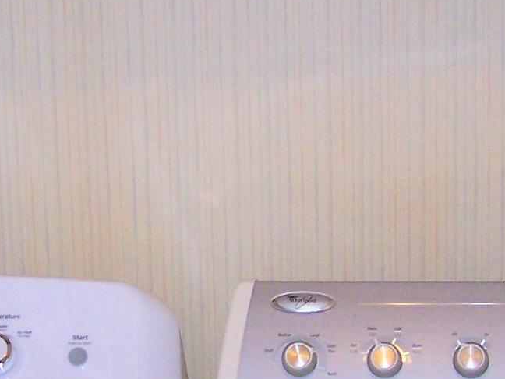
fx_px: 1751
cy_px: 202
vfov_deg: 12.3
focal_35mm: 120
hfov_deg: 16.4
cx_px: 200
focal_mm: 6.3
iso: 140
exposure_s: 1/60
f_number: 2.8
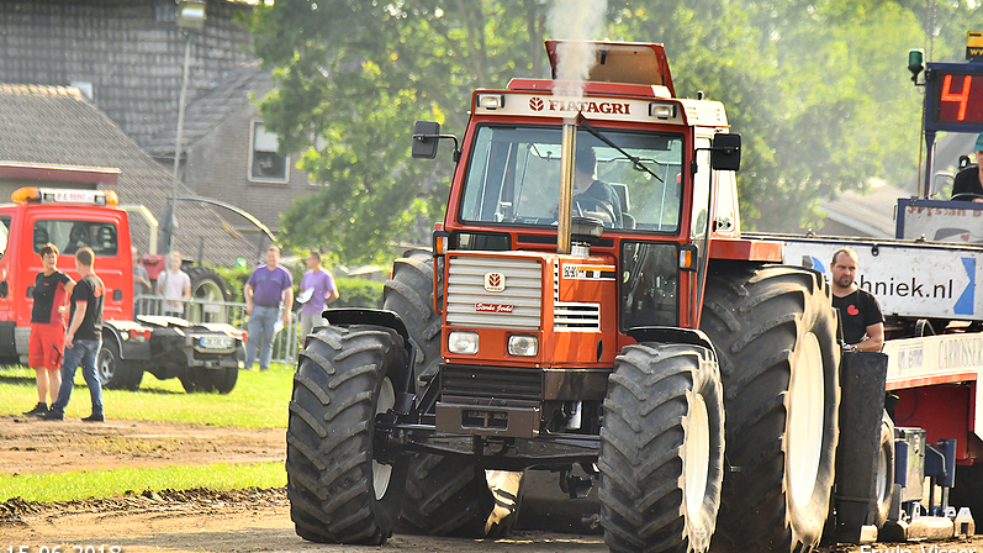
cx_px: 491
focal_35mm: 426
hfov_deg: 5.1
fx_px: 11102
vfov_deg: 2.9
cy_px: 238
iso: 500
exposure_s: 1/1000
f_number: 7.1
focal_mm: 270
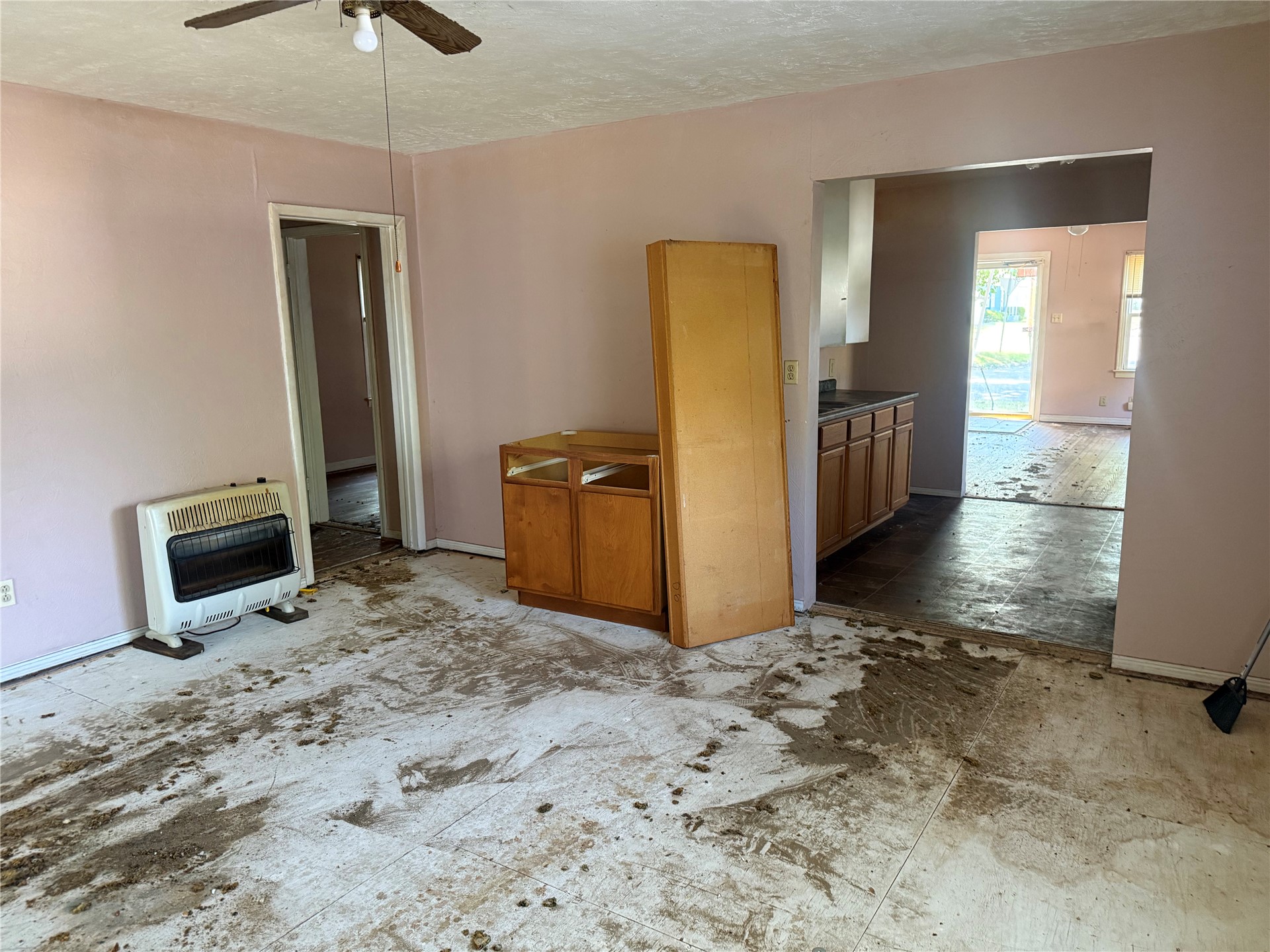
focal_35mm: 24
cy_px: 476
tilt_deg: -10.8
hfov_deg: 71.6
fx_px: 881
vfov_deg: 56.8
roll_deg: +2.2
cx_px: 635
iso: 400
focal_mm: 6.76
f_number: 1.78
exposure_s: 1/60
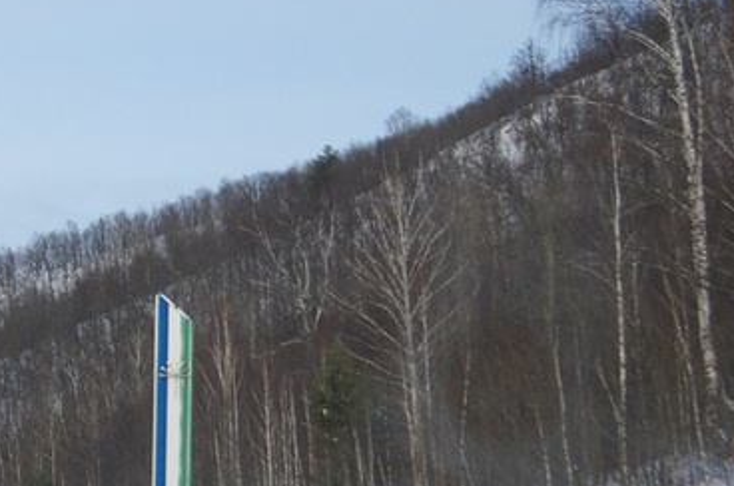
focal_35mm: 114
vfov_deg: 11.9
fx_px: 2322
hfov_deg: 17.7
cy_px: 409
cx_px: 84
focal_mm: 35
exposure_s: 1/2000
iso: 800
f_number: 4.5
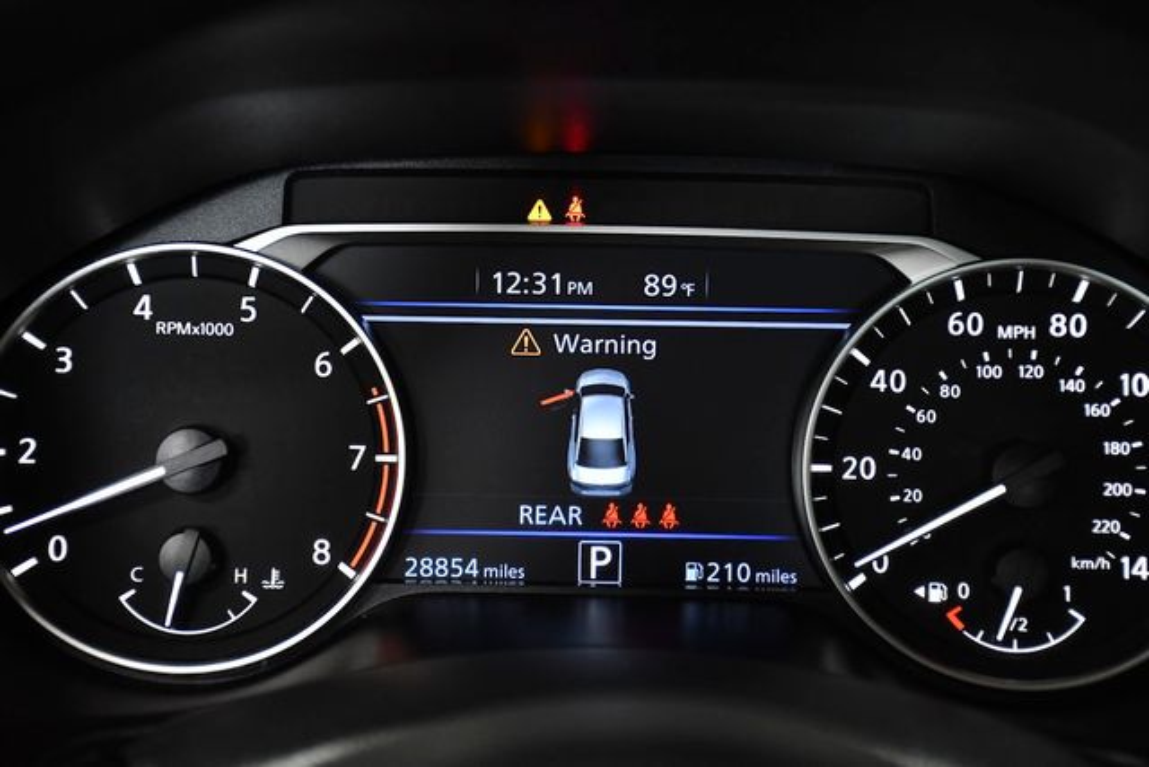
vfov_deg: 18.9
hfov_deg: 28.1
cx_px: 574
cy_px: 384
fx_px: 2298
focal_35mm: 72
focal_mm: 48
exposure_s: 1/250
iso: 2500
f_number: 4.5
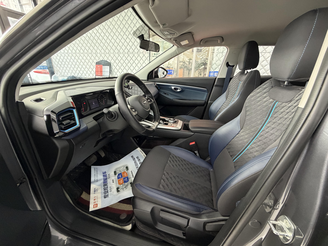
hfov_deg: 102.1
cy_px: 123
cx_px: 164
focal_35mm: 14
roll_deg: -1.8
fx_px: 133
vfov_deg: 85.7
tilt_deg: -21.7
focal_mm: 2.22
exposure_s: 1/60
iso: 400
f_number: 2.2
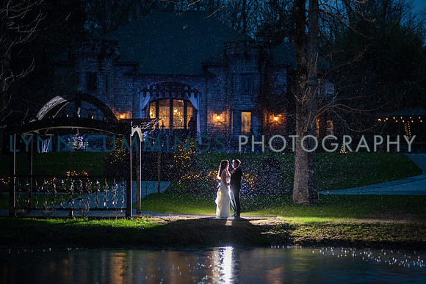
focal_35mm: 155
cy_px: 142
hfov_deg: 13.2
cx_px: 213
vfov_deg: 8.9
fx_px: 1835
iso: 1250
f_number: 2.8
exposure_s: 1/160
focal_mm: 155
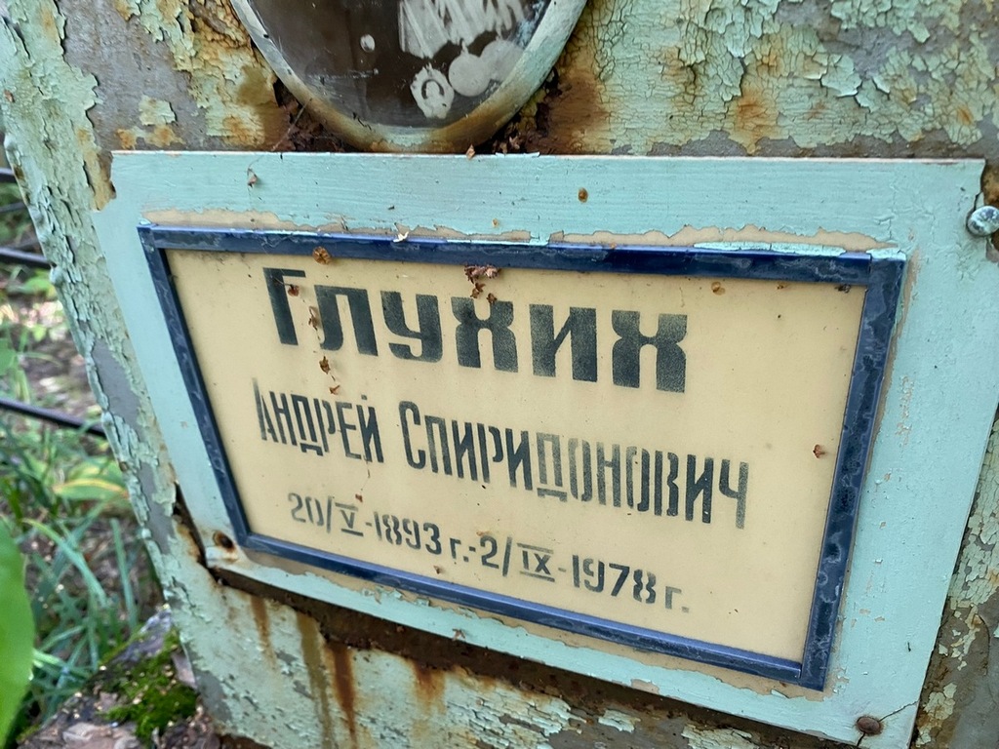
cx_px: 500
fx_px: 750
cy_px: 374
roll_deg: -5.7
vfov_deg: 53.1
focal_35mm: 26
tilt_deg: -24.1
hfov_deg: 67.3
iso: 125
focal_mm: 4.25
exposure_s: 1/92
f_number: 1.8
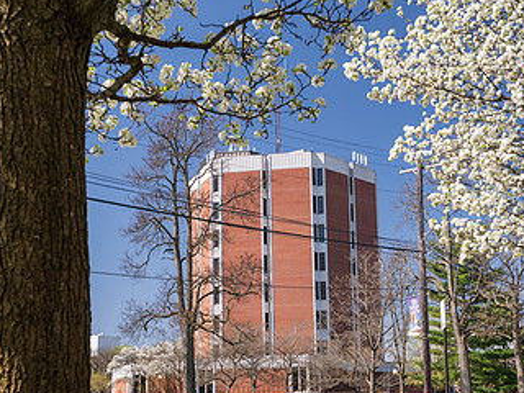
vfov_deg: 24.0
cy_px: 230
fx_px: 923
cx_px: 301
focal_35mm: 61
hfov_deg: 31.6
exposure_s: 1/320
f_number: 6.3
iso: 400
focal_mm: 35
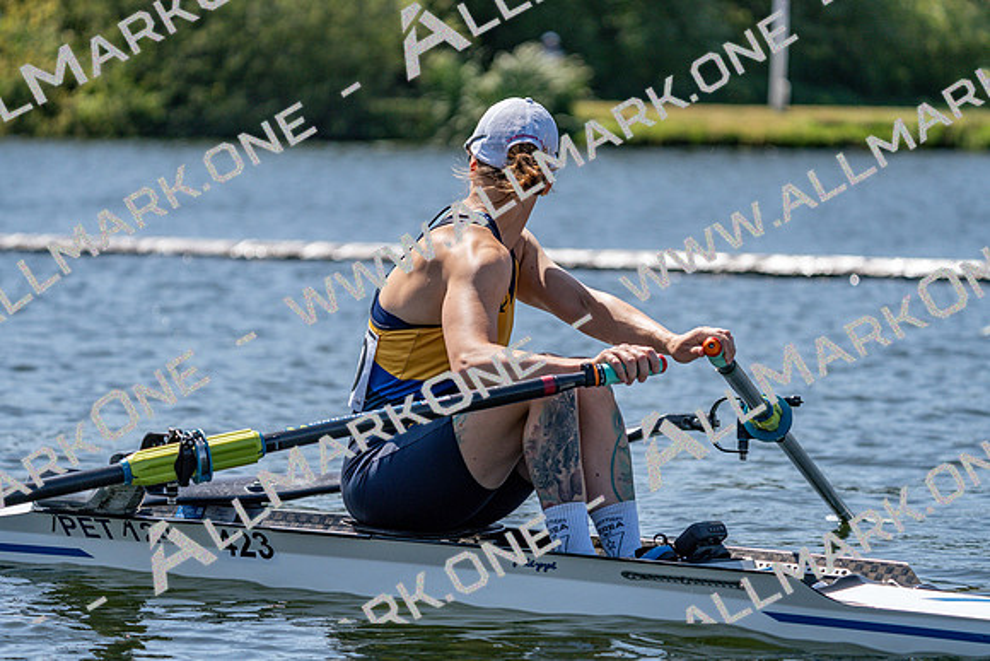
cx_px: 495
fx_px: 5501
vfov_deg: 6.9
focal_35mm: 200
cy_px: 330
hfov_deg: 10.3
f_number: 5.6
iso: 250
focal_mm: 200
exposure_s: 1/2000
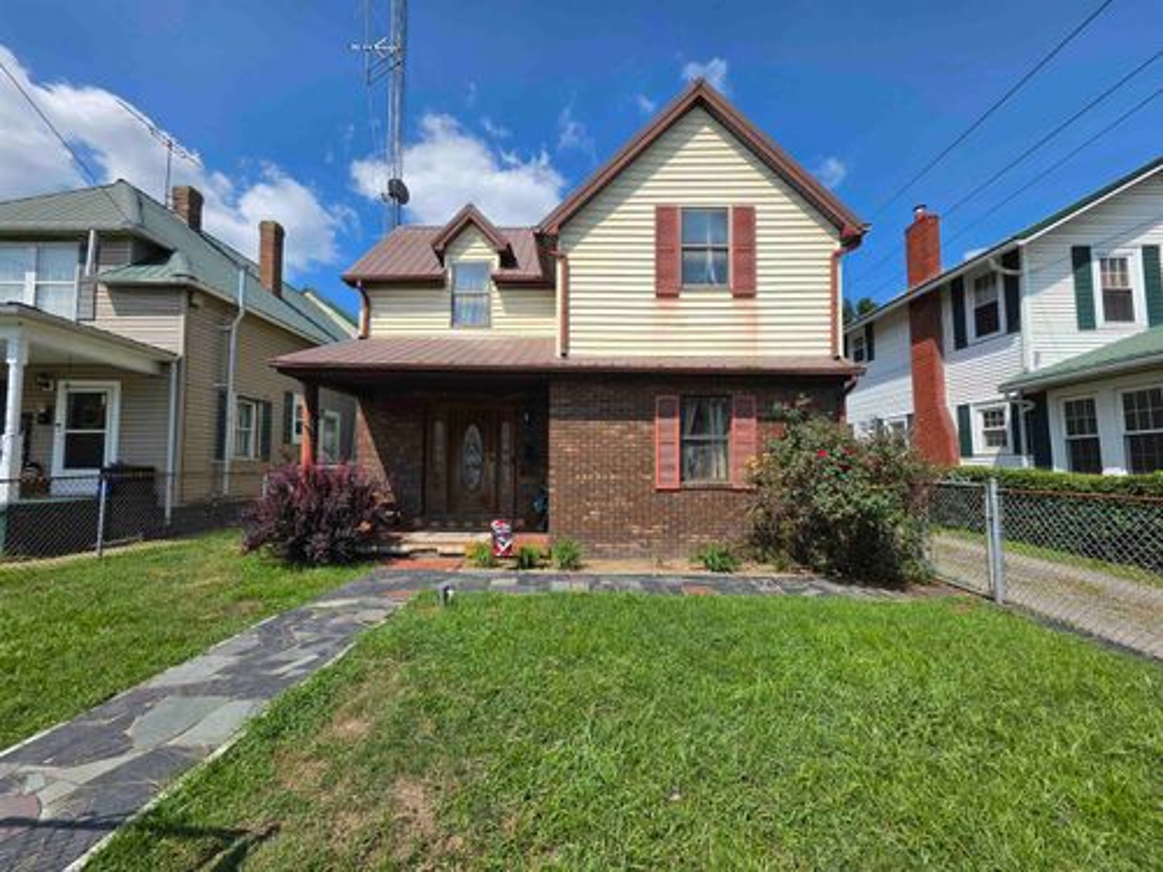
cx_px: 582
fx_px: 437
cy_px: 436
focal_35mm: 13
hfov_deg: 106.2
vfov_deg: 89.9
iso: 32
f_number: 1.9
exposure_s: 1/1994
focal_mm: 2.2
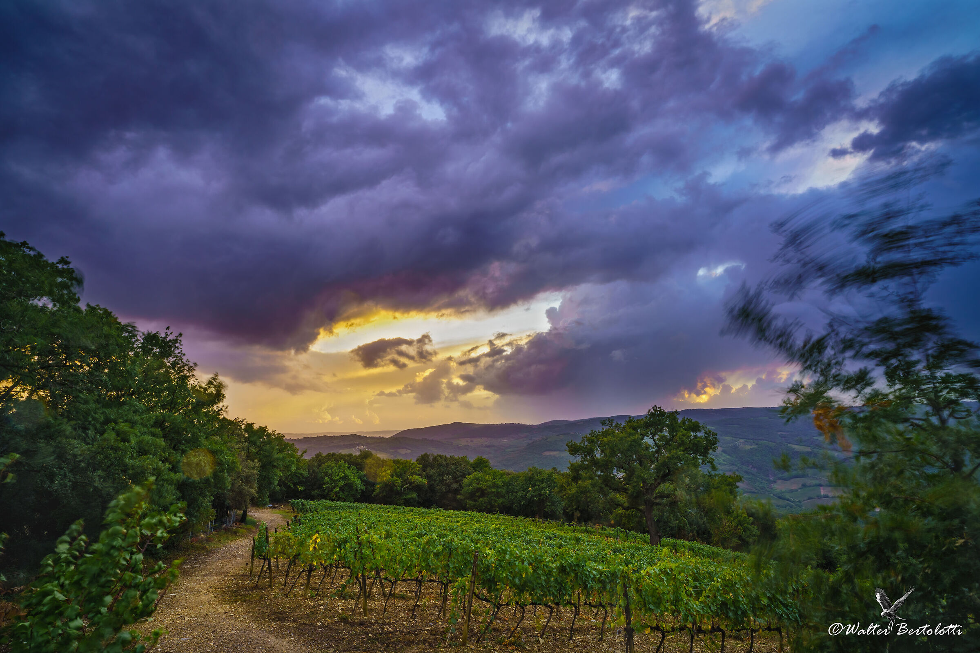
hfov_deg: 84.0
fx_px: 544
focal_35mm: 20
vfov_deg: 61.9
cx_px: 490
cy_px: 326
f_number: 16
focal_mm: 20
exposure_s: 1/3
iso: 125
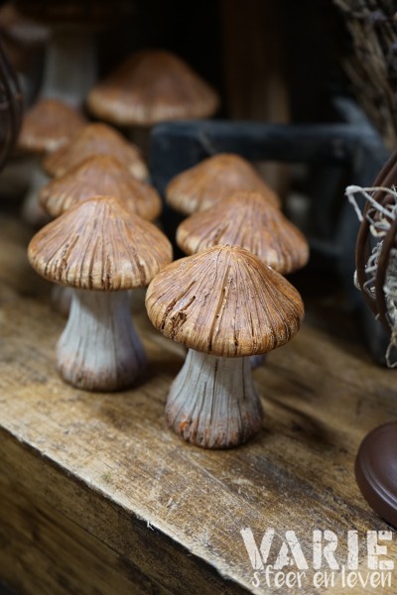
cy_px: 298
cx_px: 198
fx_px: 662
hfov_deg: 33.4
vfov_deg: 48.5
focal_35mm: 40
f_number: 4
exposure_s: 1/60
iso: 1600
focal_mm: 40
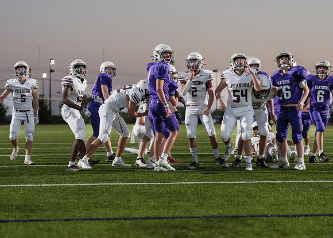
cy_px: 130
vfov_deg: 14.7
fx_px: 921
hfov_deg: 20.5
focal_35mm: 97
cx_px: 193
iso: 3200
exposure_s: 1/1250
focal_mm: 84
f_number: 2.8
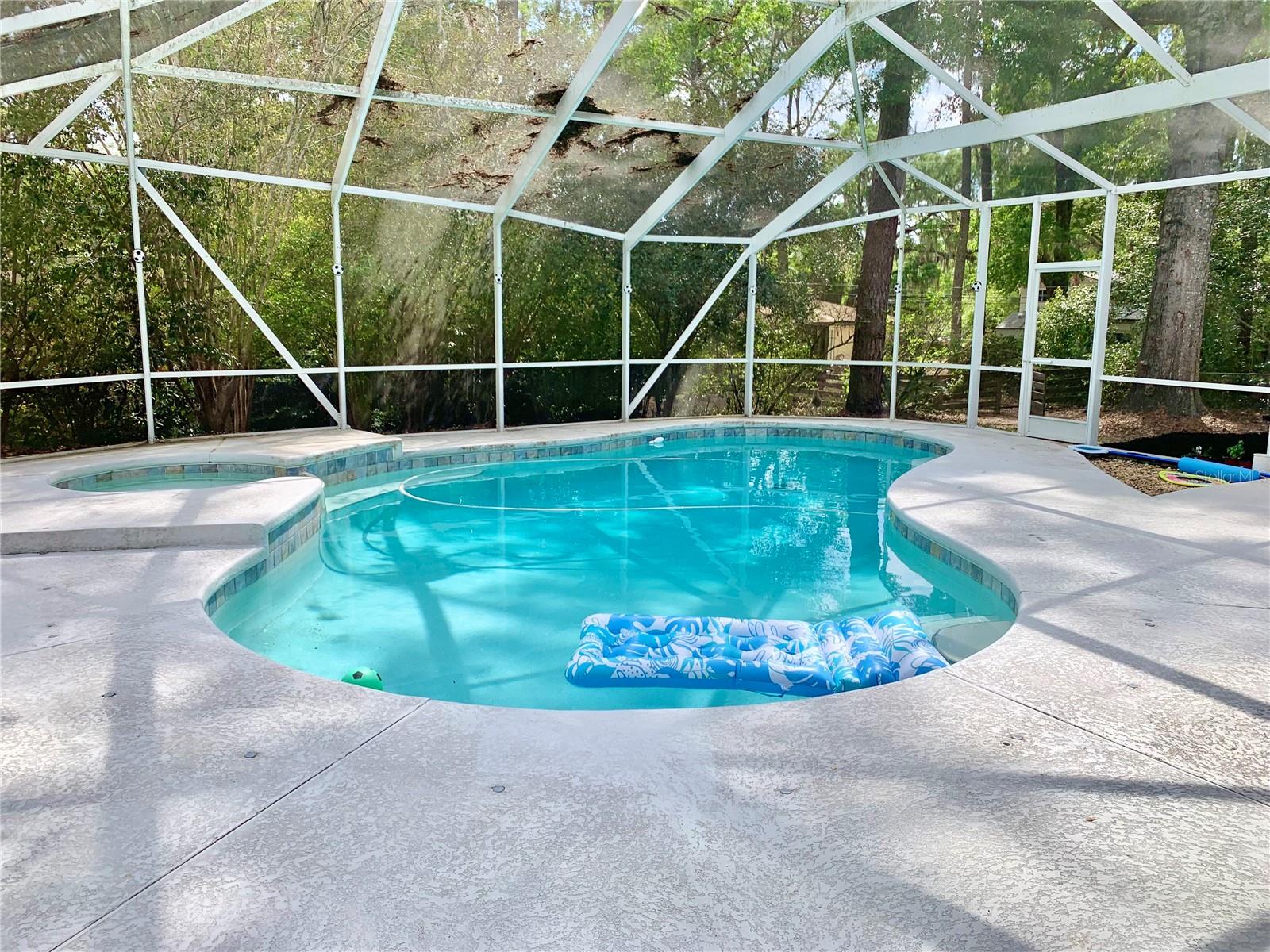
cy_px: 476
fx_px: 954
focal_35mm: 26
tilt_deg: -9.3
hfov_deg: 67.3
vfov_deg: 53.1
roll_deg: -0.4
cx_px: 635
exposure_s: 1/1088
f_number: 1.8
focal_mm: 4.25
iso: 25
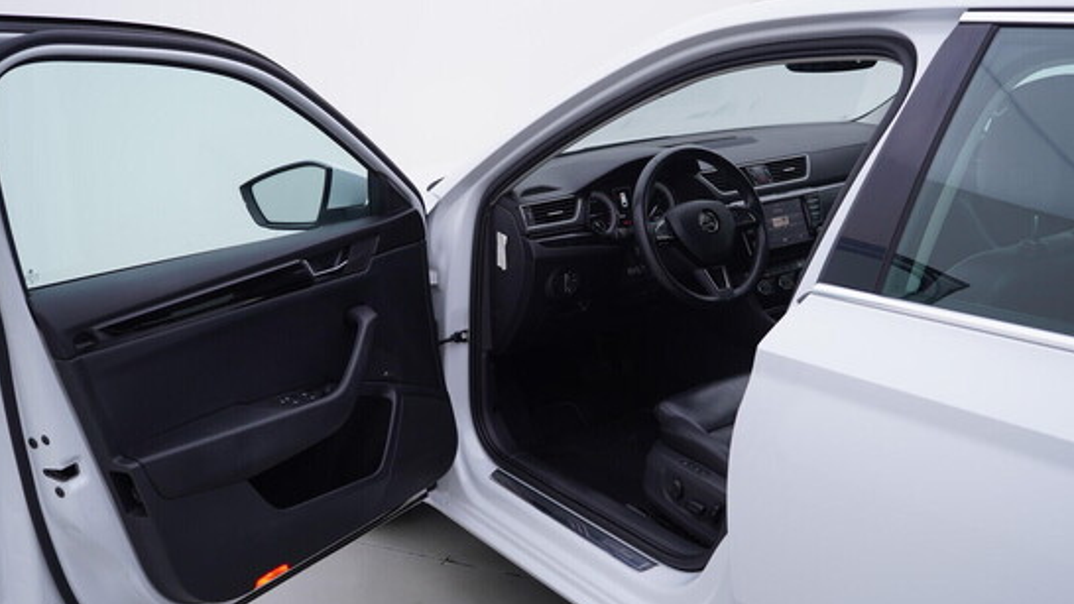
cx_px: 535
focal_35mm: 38
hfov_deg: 52.8
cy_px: 328
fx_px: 1082
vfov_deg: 31.2
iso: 125
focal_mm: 24
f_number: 4
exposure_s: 1/80
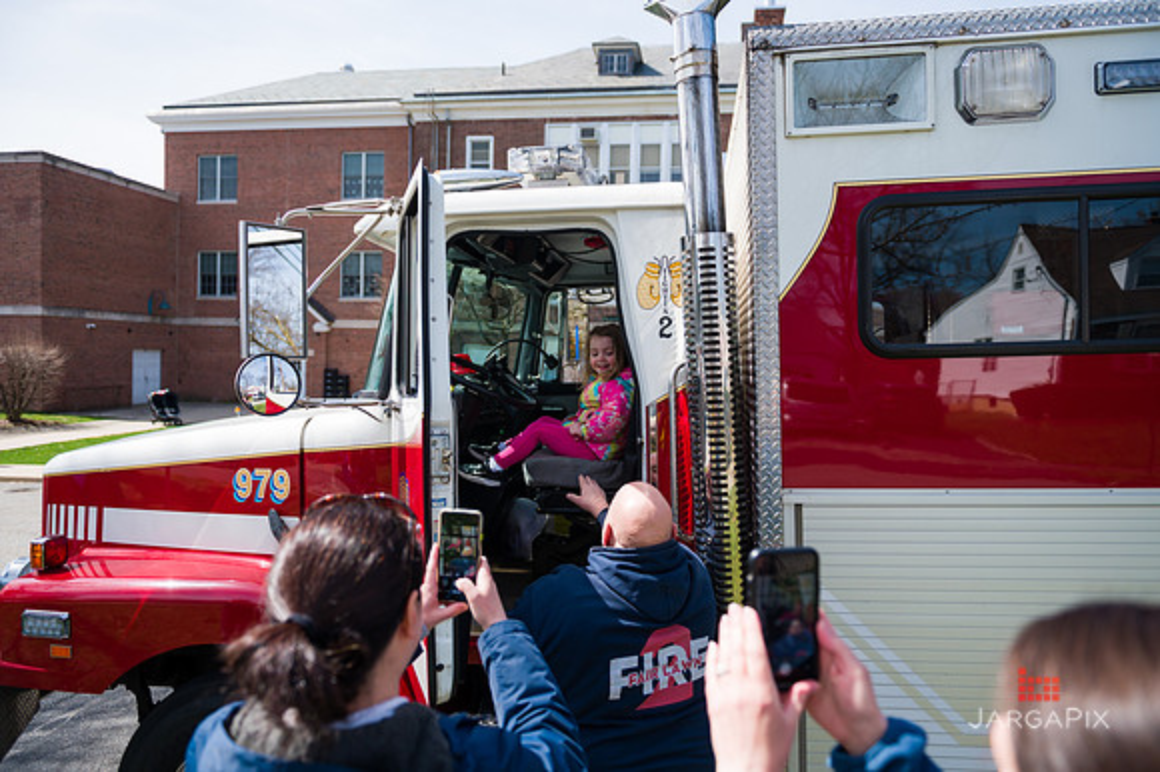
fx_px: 773
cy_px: 386
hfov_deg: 73.8
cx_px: 580
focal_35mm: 24
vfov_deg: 53.1
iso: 200
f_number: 4
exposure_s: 1/2500
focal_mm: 24
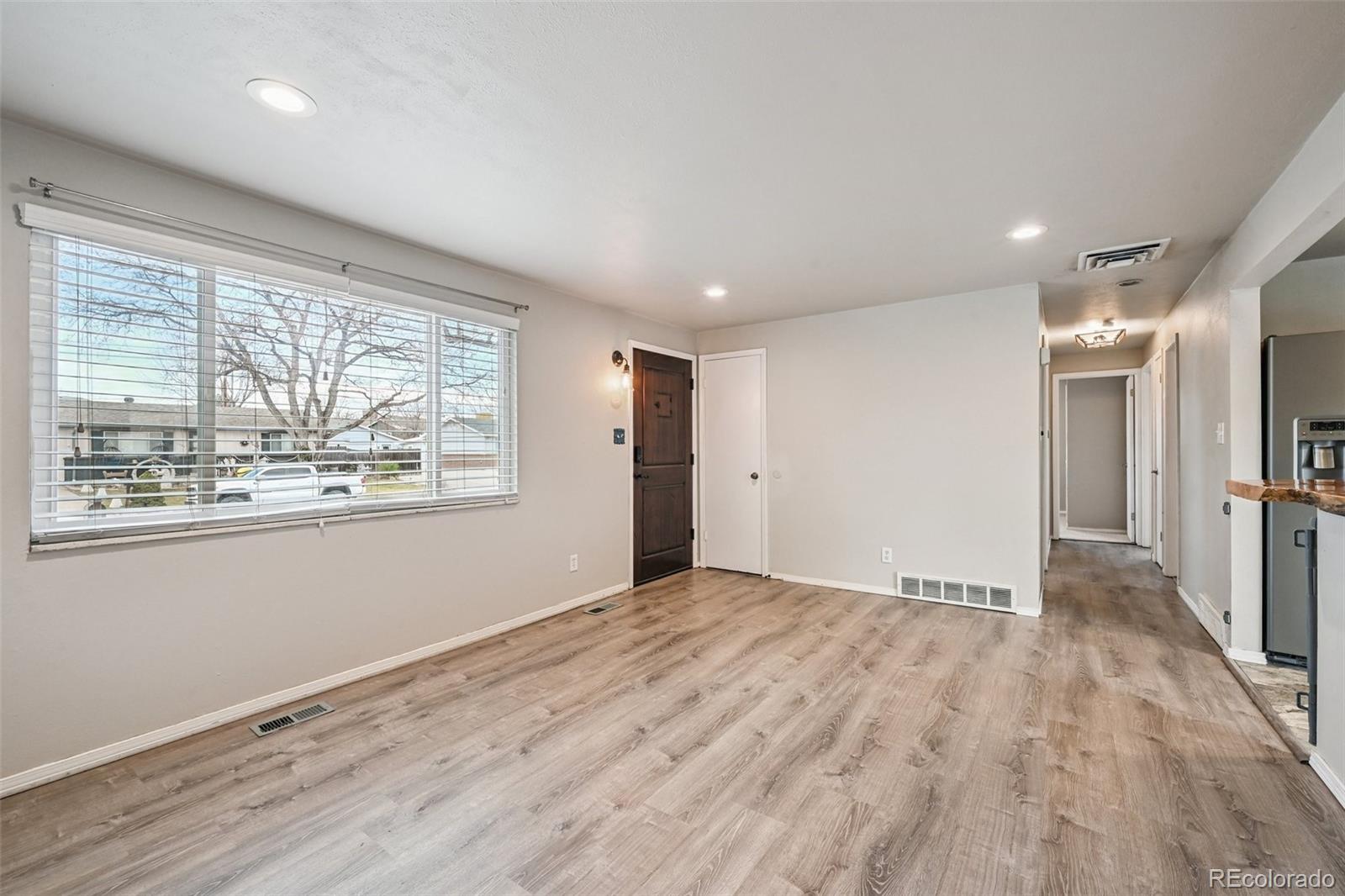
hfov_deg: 104.3
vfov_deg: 81.2
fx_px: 523
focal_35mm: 14
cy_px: 448
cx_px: 672
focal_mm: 14
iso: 400
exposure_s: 1/15
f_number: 10
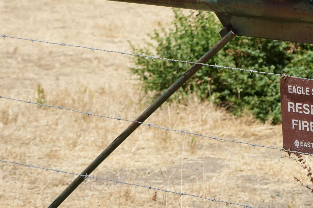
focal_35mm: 240
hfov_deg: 8.4
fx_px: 2087
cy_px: -90
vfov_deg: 5.7
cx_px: 420
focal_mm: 68
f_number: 5
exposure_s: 1/2500
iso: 500
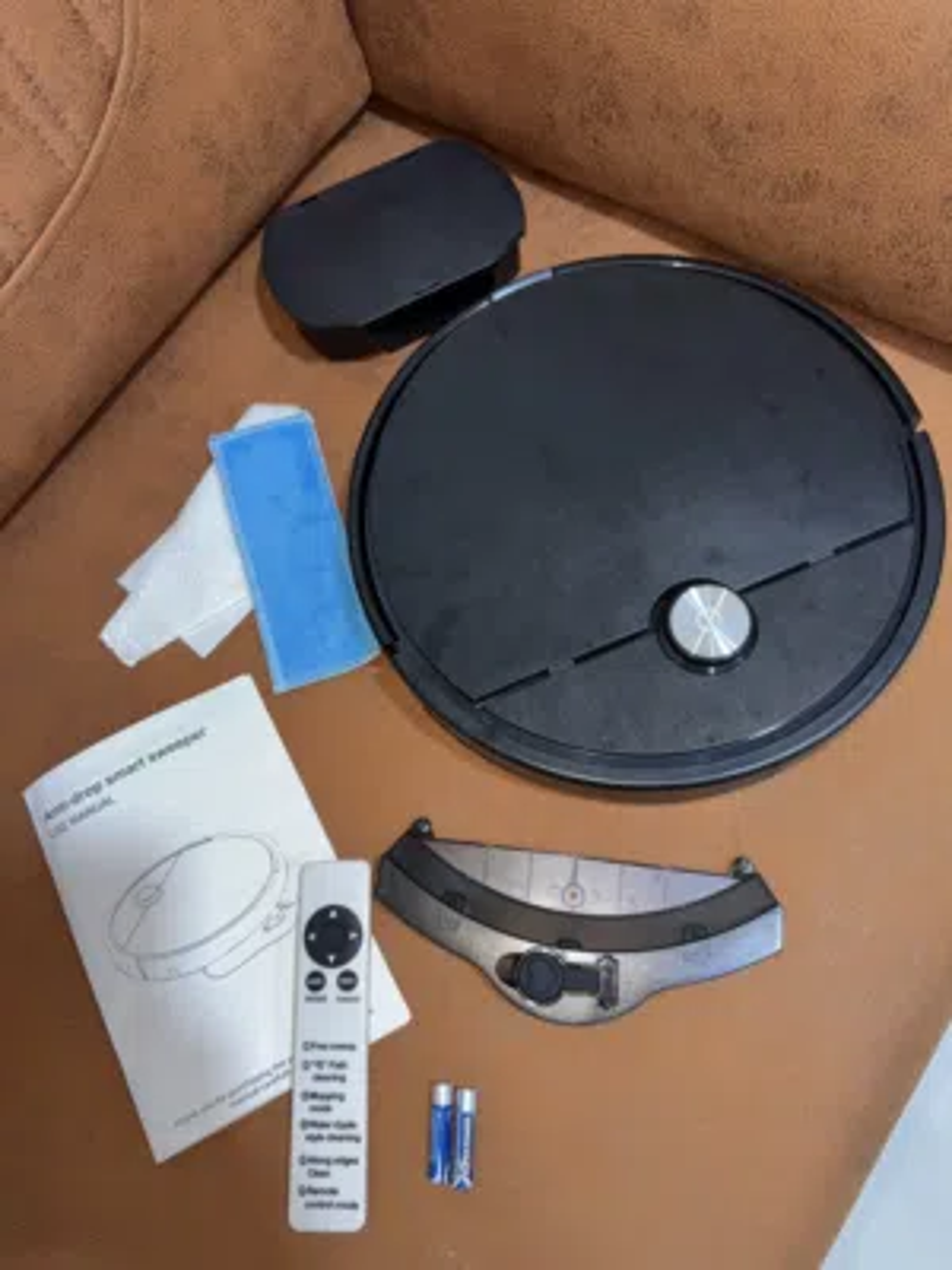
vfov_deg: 71.6
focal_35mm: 24
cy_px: 635
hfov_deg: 56.8
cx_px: 476
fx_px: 880
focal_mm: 6.76
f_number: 1.78
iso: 100
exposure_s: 1/18
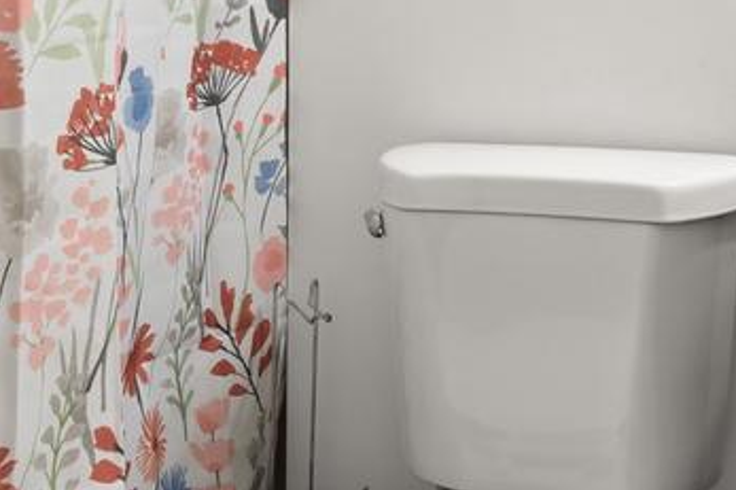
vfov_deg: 15.6
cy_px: -85
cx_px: 507
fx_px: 1730
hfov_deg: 23.9
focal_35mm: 85
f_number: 7.1
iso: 200
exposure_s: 1/1.67
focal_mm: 13.6
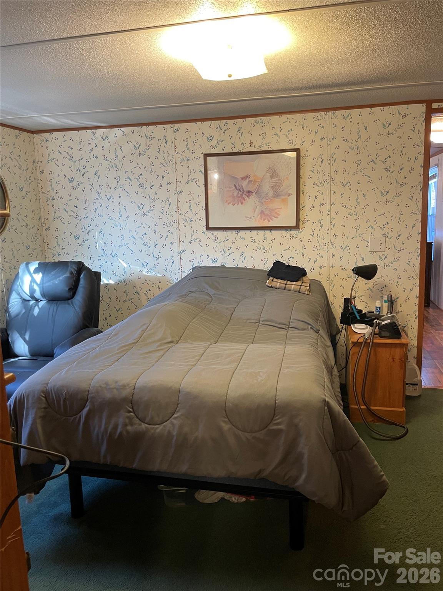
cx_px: 222
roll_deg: +2.0
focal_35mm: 26
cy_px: 296
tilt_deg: -9.4
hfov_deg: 53.1
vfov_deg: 67.3
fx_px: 444
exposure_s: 1/60
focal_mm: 4.2
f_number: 1.6
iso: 250
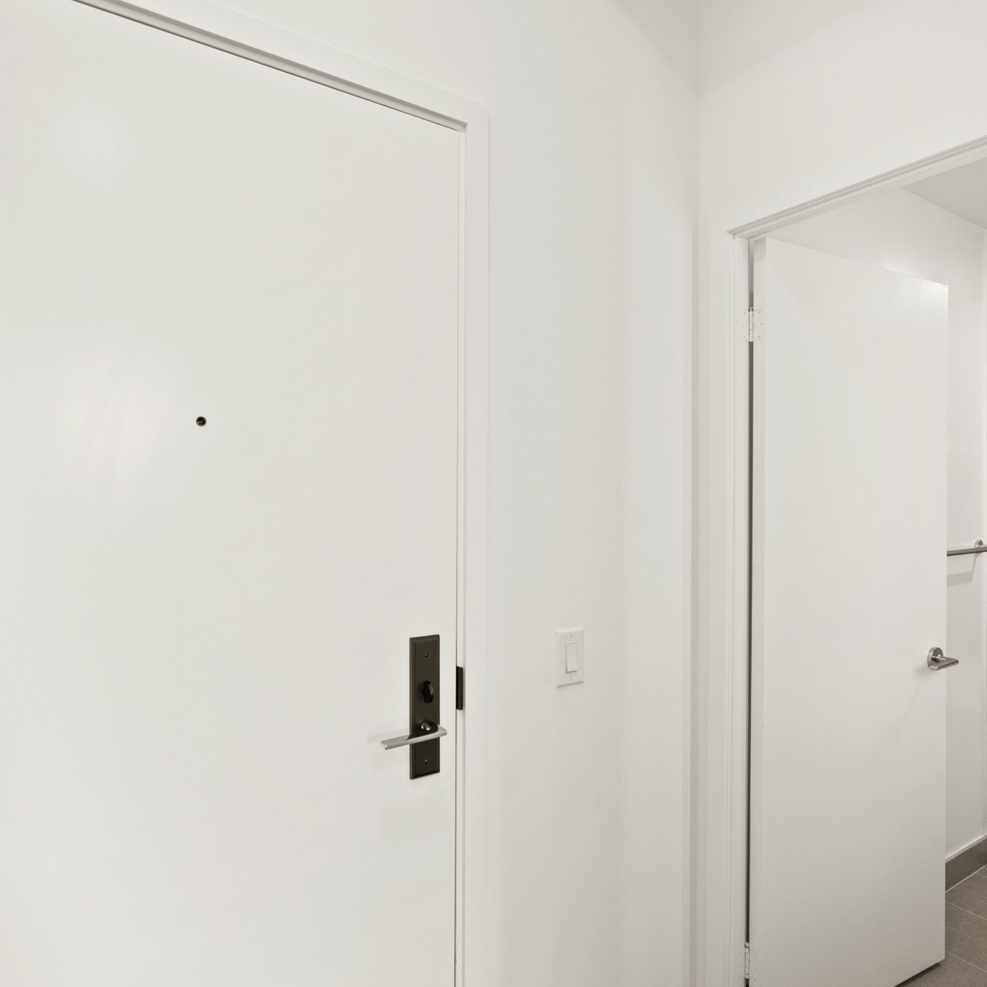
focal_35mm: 21
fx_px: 677
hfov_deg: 72.1
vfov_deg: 72.1
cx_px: 484
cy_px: 489
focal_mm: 16
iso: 1600
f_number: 4
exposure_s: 1/30
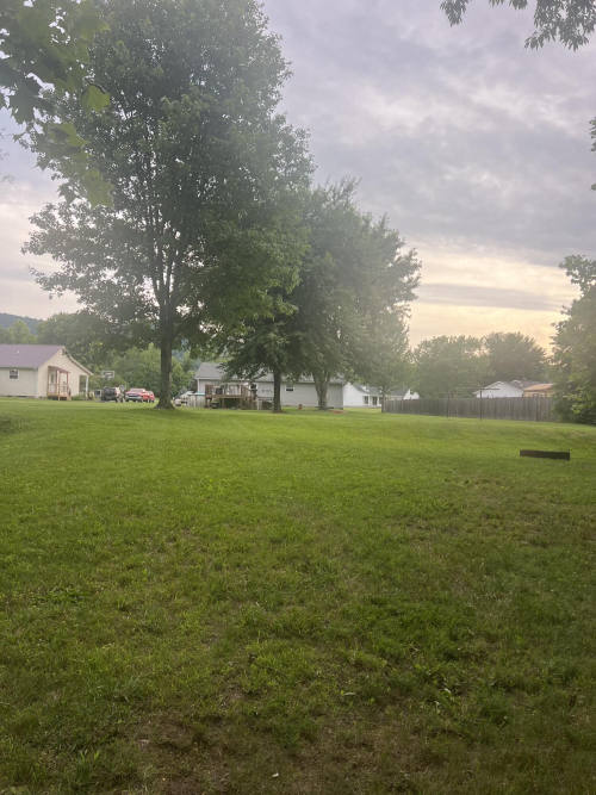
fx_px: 597
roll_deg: +0.5
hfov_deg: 53.0
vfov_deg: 67.3
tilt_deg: +0.4
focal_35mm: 26
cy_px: 398
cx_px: 298
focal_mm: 5.7
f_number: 1.5
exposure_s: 1/366
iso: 50
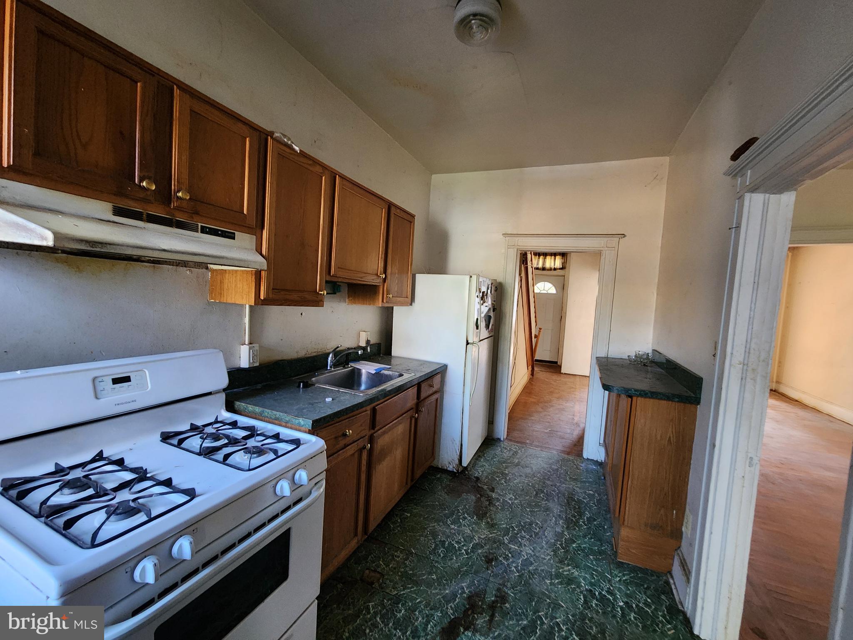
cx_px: 426
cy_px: 320
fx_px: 320
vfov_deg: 89.9
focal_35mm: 13
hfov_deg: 106.2
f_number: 2.2
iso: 500
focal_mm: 2.2
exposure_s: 1/30
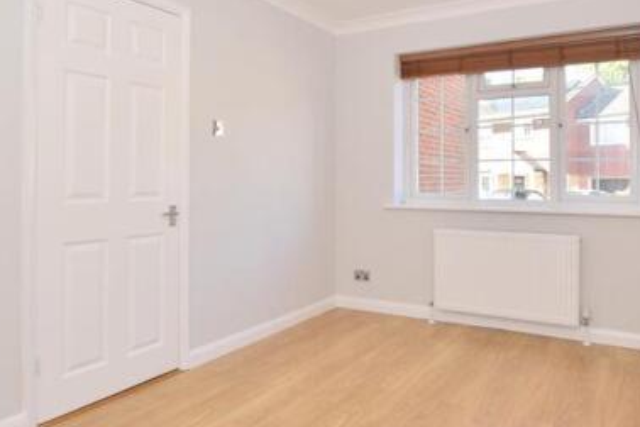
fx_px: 462
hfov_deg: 69.0
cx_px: 366
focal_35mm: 26
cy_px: 174
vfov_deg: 49.3
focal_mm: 10
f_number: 6.3
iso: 400
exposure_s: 1/160
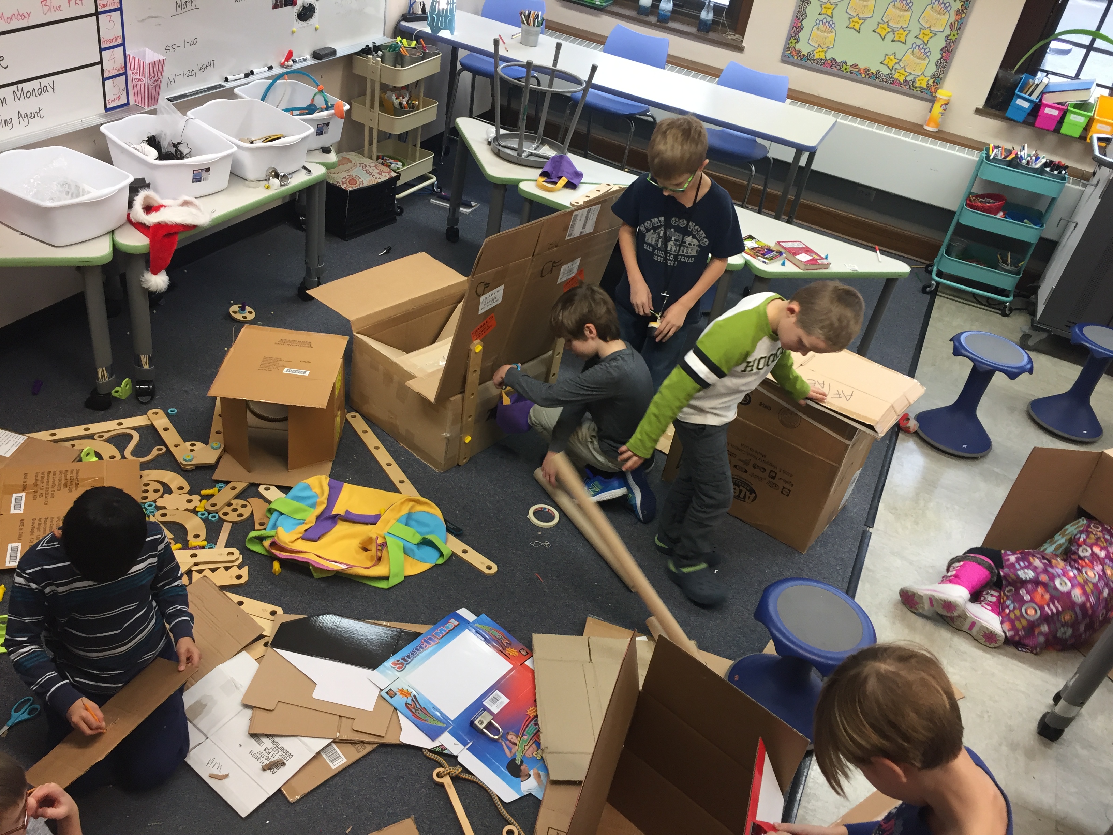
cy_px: 418
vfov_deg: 48.2
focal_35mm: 29
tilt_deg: -35.3
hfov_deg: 61.7
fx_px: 932
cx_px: 556
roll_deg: -10.5
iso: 64
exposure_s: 1/30
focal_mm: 4.15
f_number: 2.2
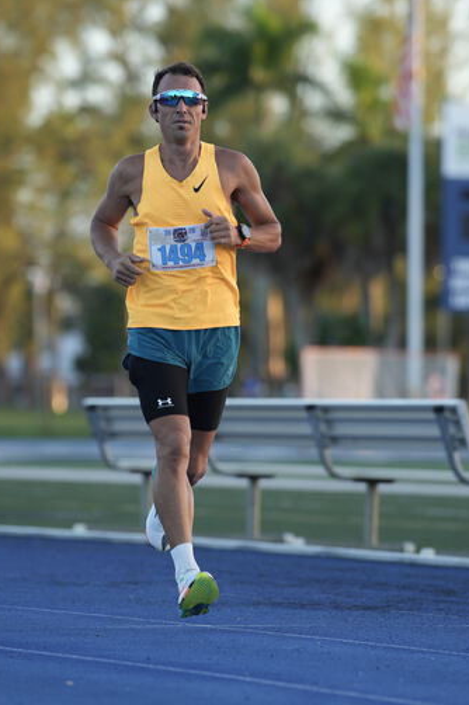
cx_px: 240
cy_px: 350
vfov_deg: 6.3
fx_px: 6438
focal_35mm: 329
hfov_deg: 4.2
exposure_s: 1/500
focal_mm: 200
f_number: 3.5
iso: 500
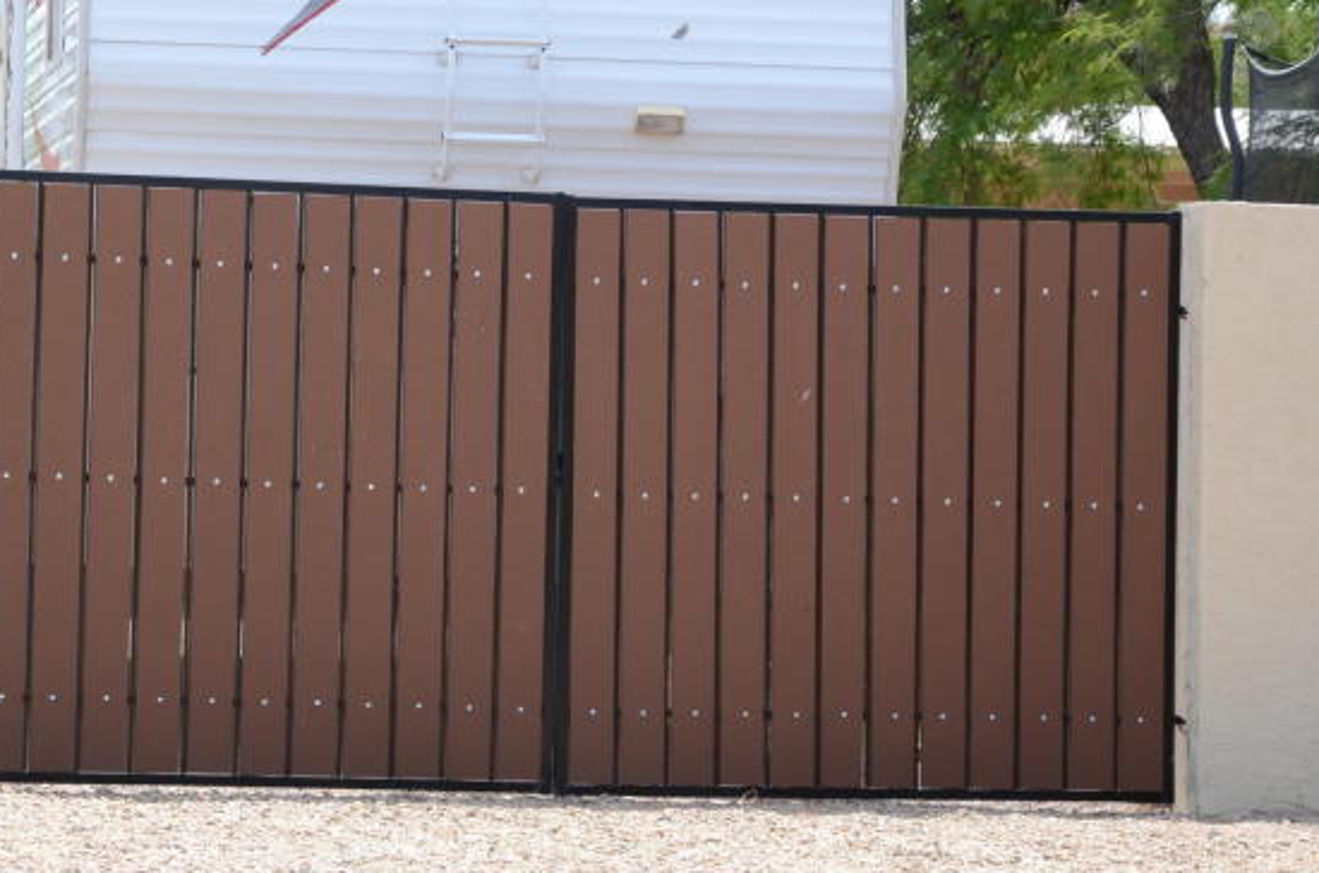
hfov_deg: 8.7
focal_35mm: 237
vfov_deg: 5.8
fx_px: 8665
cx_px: 167
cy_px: 132
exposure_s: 1/640
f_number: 8
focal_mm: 75
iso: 400
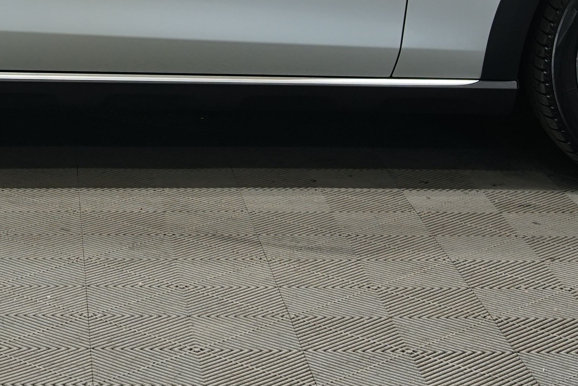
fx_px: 1943
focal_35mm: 121
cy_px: -23
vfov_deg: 11.2
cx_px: 16
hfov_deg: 16.6
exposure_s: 1/20
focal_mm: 34
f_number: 4.5
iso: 500
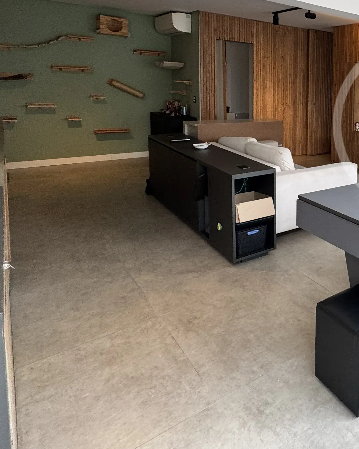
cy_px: 125
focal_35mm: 28
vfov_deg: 59.6
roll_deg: -1.9
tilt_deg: -7.7
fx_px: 372
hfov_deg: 38.9
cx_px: 423
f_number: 2.2
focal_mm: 2.22
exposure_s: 1/120
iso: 125
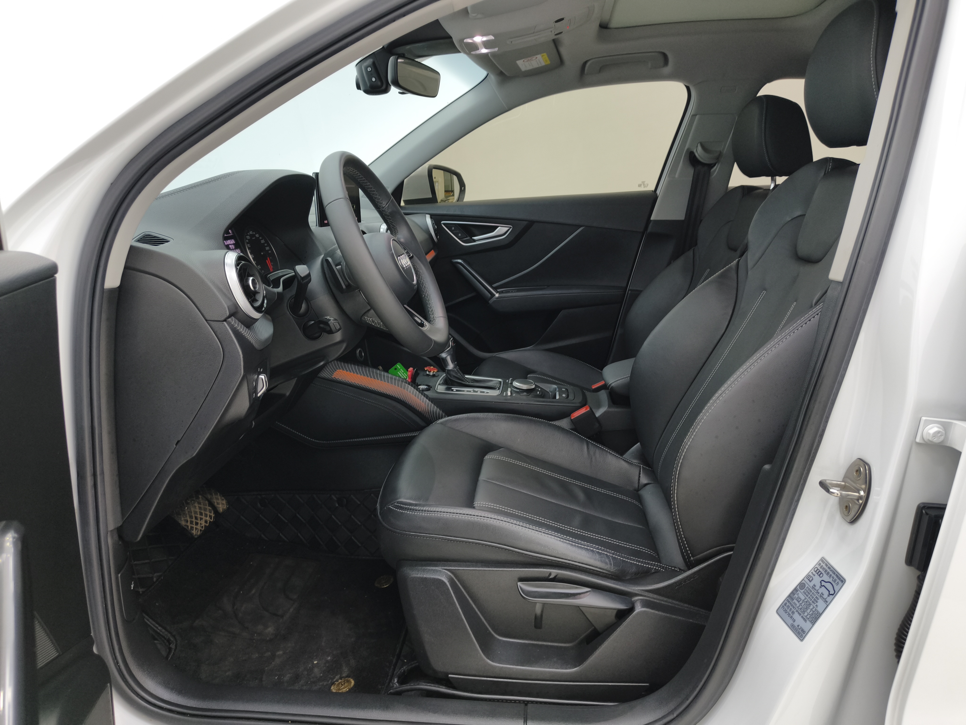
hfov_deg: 73.9
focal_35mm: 23
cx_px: 483
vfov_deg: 58.9
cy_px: 362
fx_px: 642
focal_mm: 5.56
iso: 125
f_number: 1.88
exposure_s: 1/50
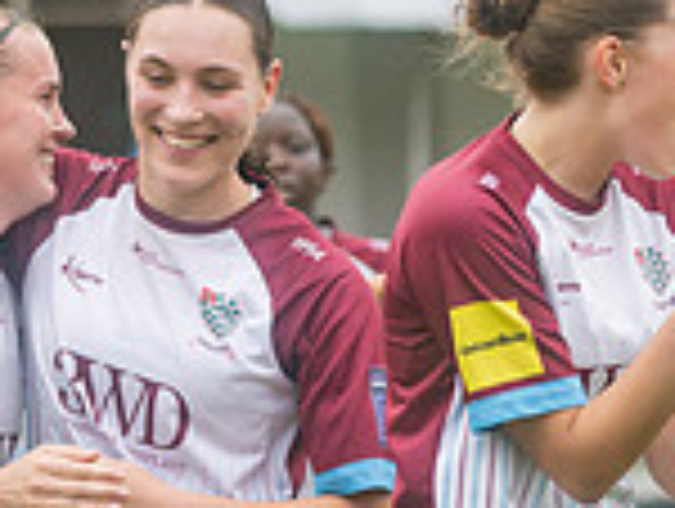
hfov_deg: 2.6
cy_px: 774
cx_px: -33
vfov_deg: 2.0
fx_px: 14902
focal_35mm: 763
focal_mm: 120
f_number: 2.8
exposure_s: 1/1600
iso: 500
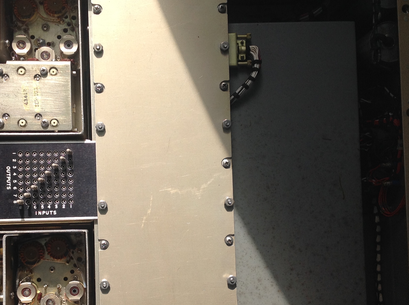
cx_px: 151
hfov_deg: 35.4
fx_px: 637
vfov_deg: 26.9
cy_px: 193
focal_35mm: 54
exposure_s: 1/796
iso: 50
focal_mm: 4.28
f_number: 2.4
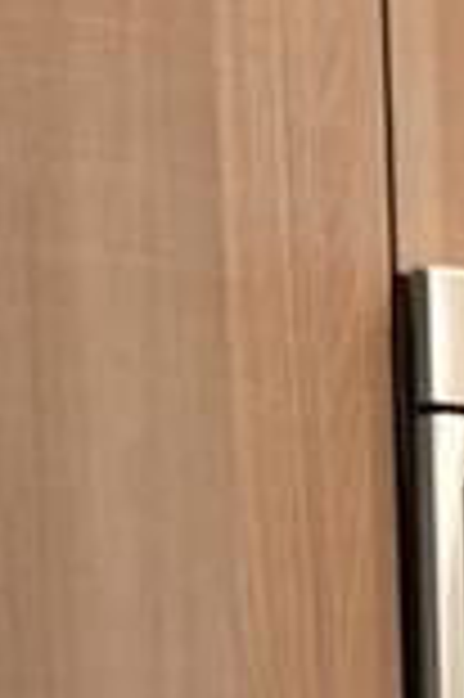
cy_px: 1675
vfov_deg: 10.8
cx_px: 1041
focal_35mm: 163
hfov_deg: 7.9
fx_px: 3158
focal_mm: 14
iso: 5000
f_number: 6.3
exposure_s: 1/100
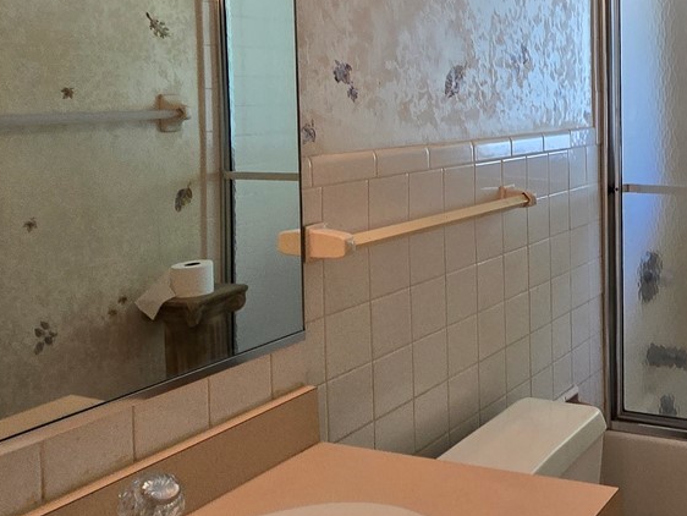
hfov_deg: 43.5
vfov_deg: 37.9
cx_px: 676
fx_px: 735
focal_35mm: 37
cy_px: 138
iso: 80
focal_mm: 2.2
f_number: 2.2
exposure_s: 1/60
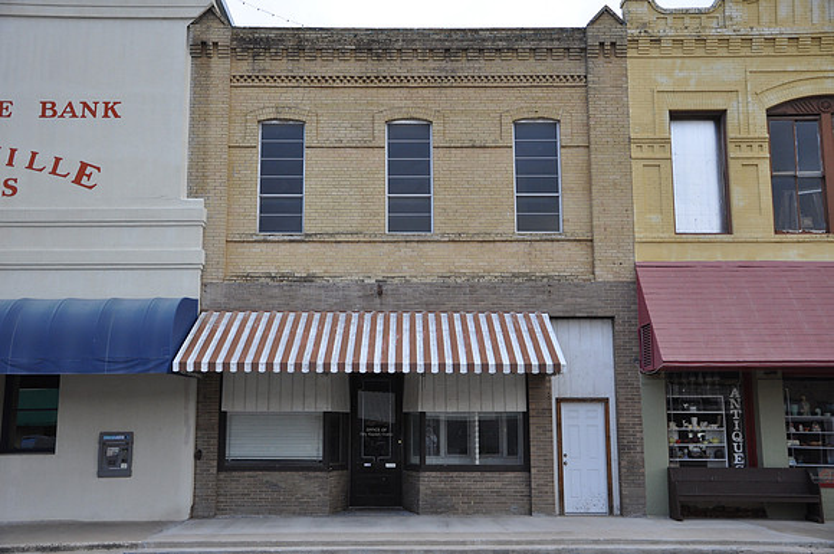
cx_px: 417
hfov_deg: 49.6
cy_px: 277
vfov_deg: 34.1
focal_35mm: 39
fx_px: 902
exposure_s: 1/100
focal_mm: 26
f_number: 5
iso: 400
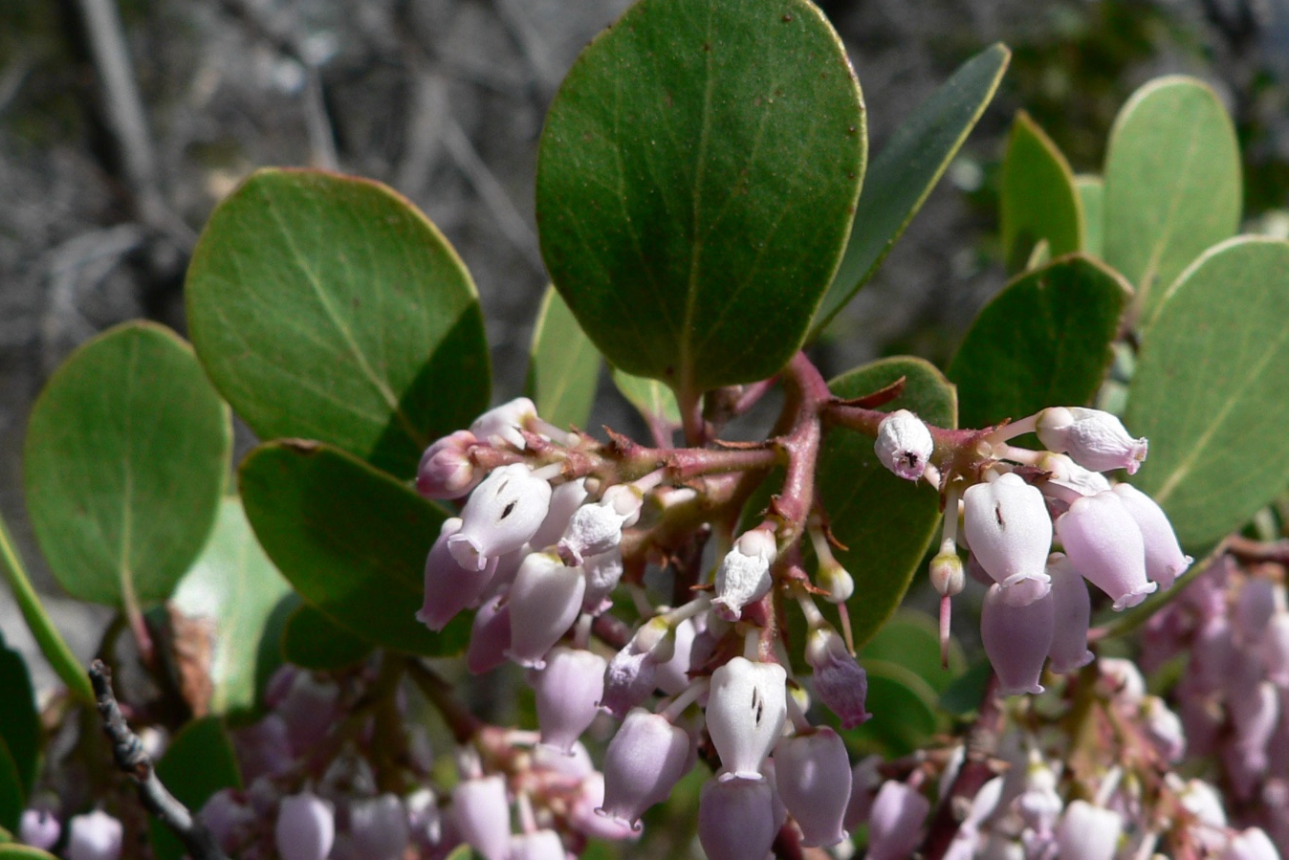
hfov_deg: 39.5
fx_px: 1790
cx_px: 744
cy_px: 573
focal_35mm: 50
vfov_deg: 26.8
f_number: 4
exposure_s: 1/500
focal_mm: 6
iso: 80
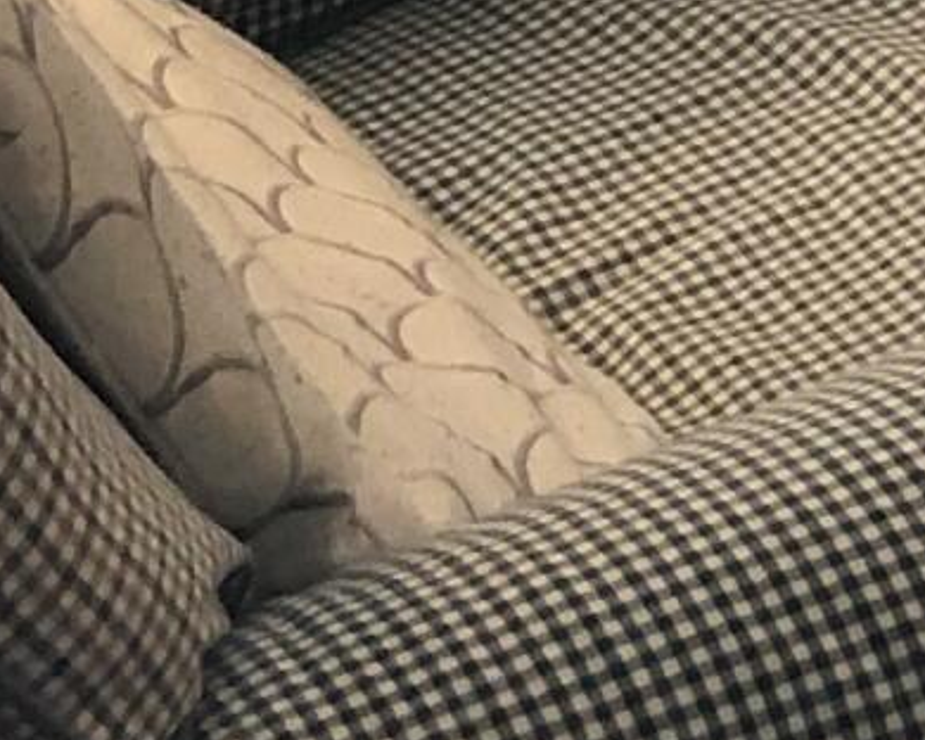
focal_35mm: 210
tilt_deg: -17.0
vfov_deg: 6.8
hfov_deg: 8.7
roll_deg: -2.9
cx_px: 1864
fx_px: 5749
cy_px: -1323
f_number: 1.8
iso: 64
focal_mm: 3.99
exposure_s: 1/15
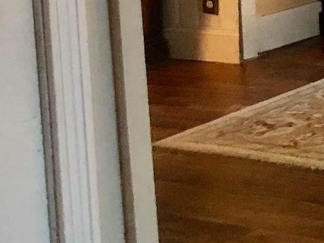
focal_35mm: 147
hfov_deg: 10.9
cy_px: -162
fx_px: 1376
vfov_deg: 9.7
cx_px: 827
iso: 100
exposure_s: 1/15
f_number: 1.8
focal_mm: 3.99
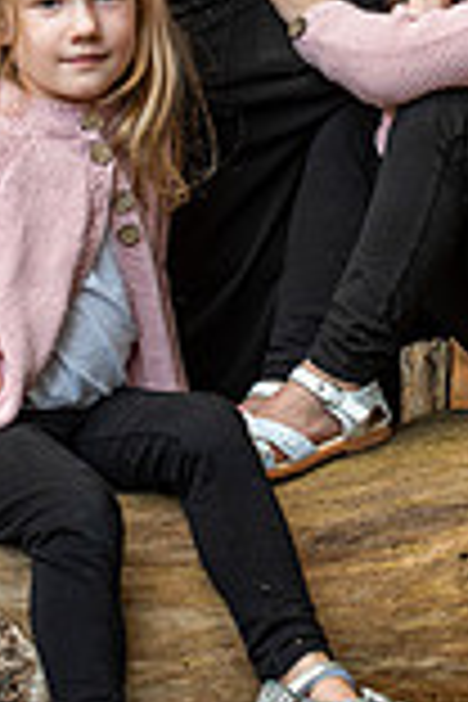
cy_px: 104
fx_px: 6532
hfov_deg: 4.1
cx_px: 315
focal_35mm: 335
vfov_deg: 6.1
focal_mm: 116
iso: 250
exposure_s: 1/200
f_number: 4
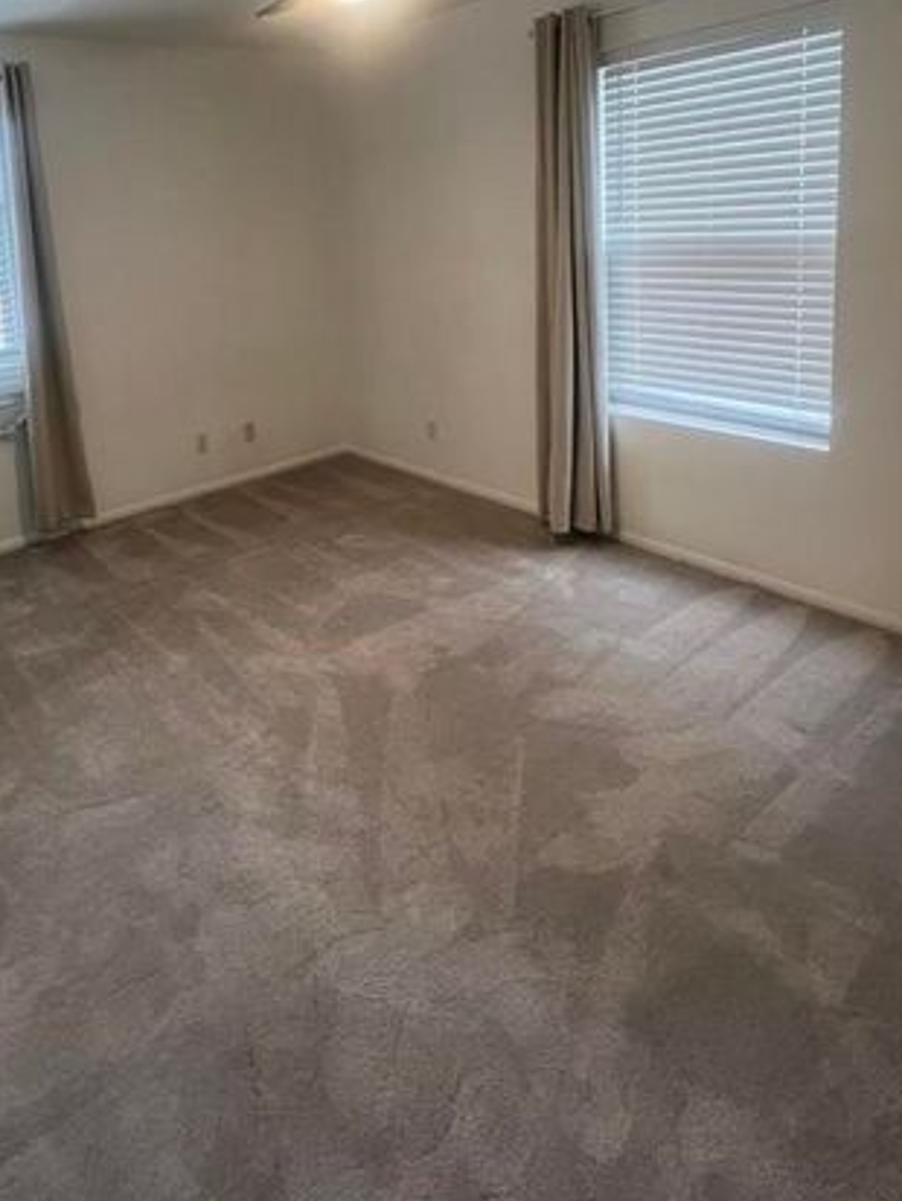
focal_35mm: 21
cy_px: 318
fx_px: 729
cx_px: 253
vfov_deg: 74.1
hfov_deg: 60.8
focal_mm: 1.57
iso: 250
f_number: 1.8
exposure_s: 1/60
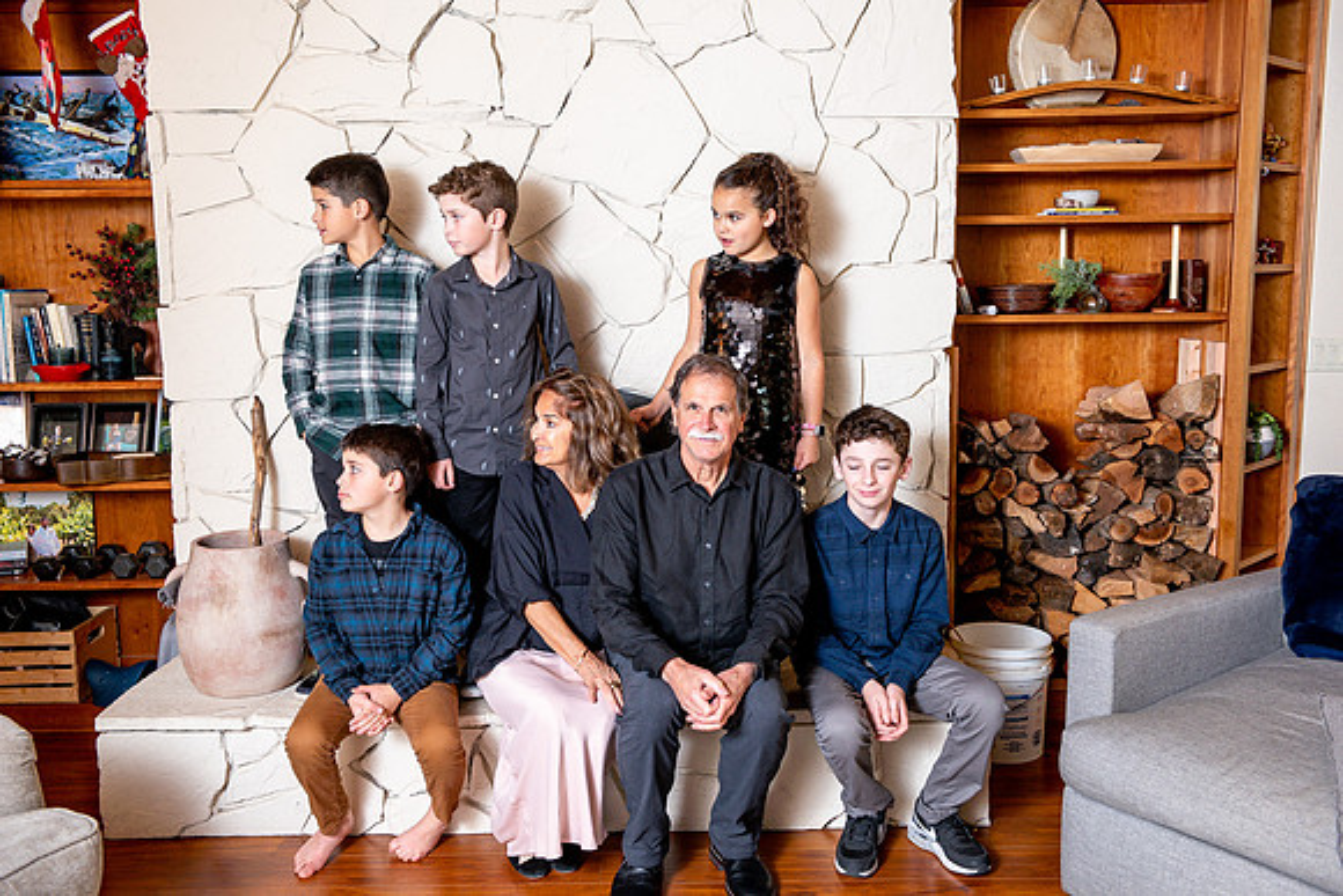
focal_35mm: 34
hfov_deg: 55.8
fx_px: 1269
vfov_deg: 38.9
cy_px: 448
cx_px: 672
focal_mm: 34
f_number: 5
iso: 500
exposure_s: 1/200
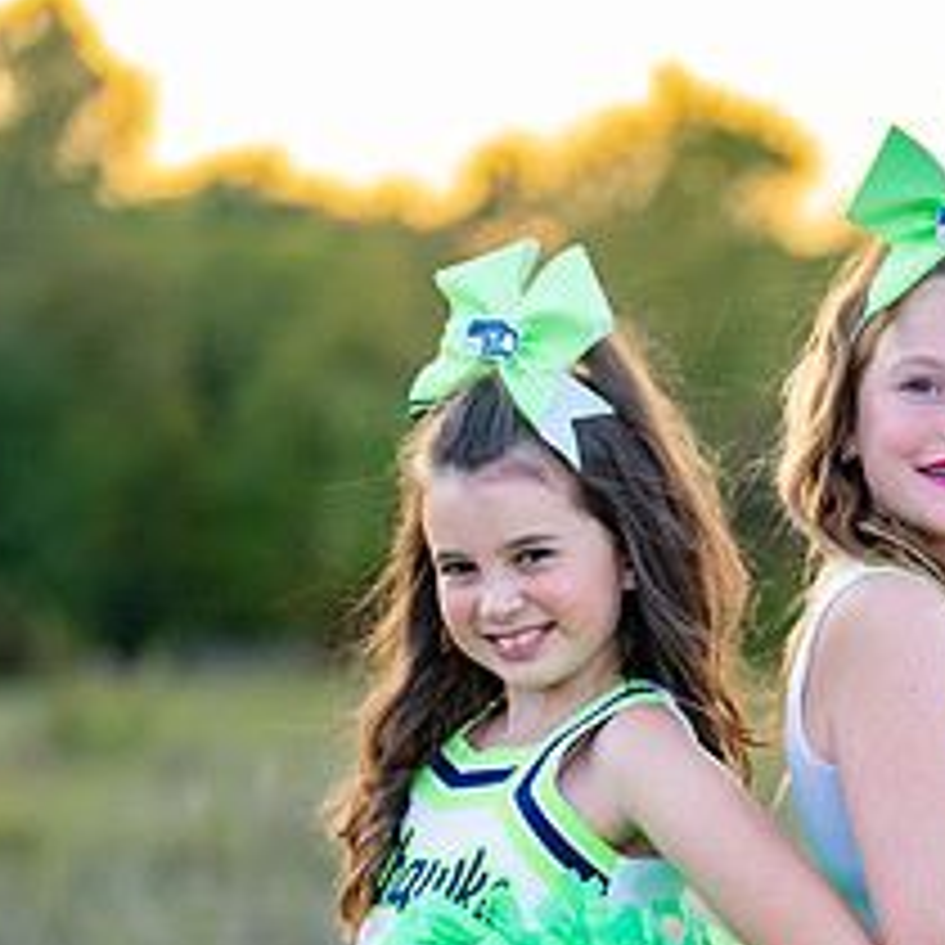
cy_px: 1009
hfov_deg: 11.6
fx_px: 4633
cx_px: 859
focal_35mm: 150
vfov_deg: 11.5
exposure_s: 1/640
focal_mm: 50
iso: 100
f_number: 1.2
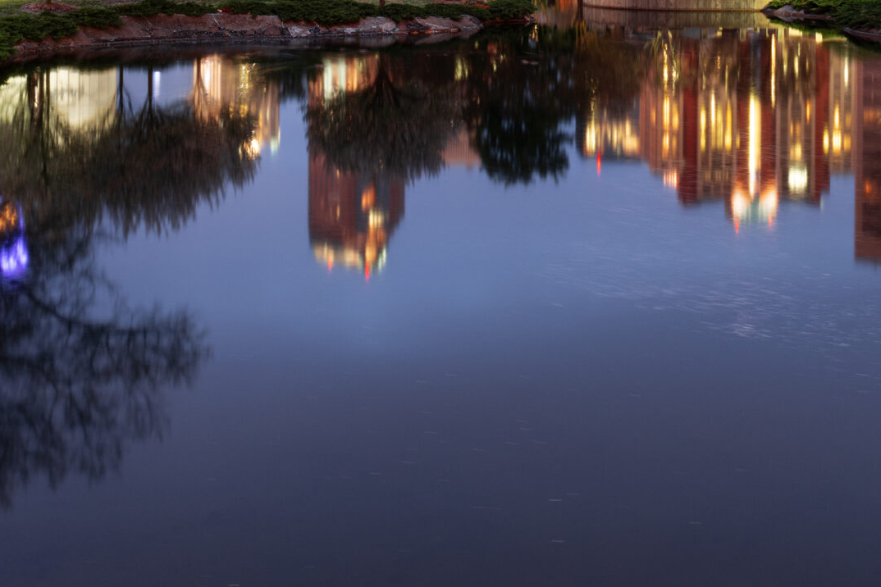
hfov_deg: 32.4
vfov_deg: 20.6
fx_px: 1517
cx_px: 437
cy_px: -96
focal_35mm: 62
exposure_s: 30
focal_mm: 26
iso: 200
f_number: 7.1
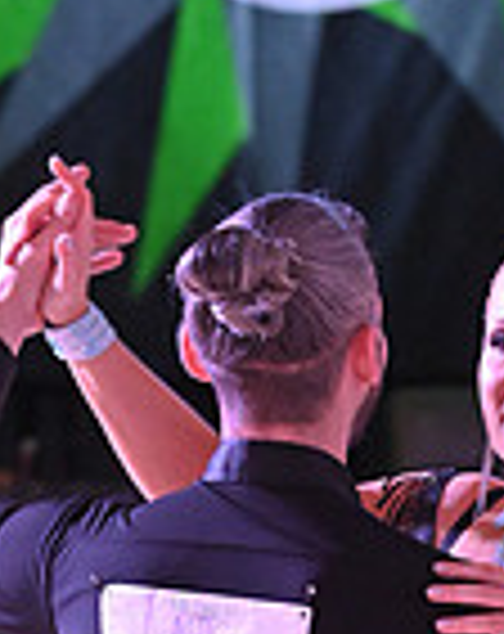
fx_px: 9794
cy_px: 1210
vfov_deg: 3.7
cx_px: 326
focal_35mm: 523
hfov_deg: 2.9
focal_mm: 135
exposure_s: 1/400
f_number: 5.6
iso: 5000
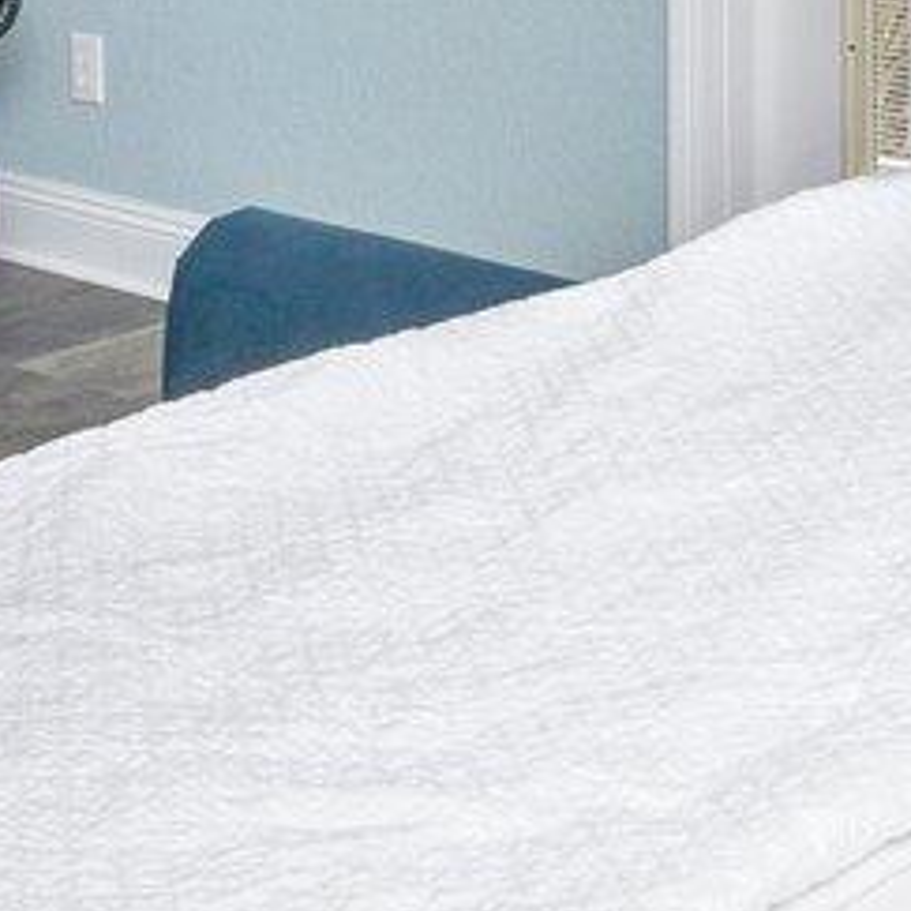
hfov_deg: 16.9
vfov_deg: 16.1
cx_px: -37
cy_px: -409
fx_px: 2977
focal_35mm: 100
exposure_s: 1/30
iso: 320
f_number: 9
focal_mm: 14
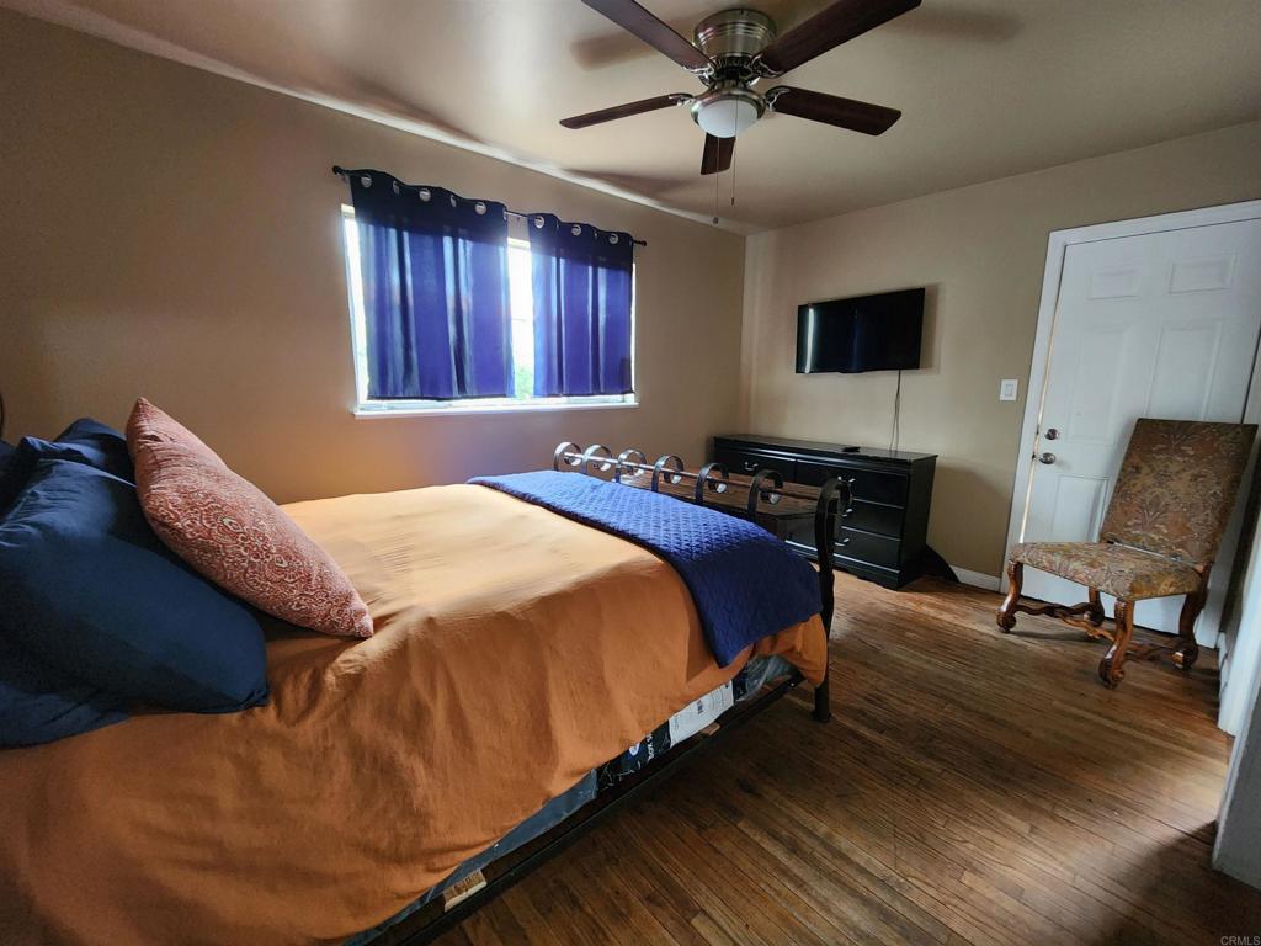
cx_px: 630
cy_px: 473
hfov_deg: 106.2
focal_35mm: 13
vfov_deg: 89.9
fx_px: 474
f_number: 2.2
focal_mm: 2.2
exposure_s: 1/30
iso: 500
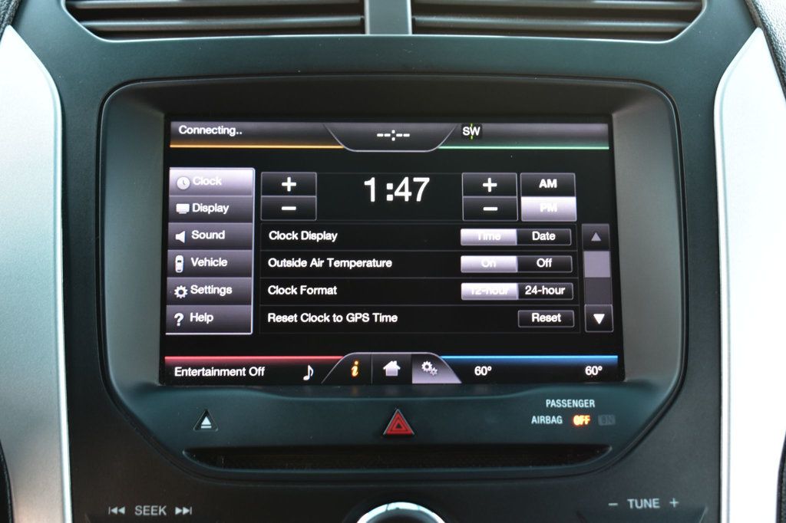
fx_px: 1473
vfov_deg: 20.1
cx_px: 393
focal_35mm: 68
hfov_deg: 29.9
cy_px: 262
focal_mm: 45
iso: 450
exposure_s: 1/15
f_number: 6.3
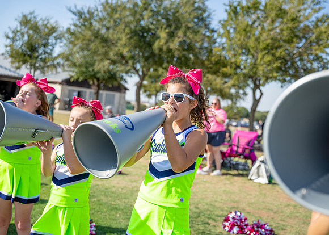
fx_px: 419
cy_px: 118
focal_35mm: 45
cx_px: 164
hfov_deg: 42.9
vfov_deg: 31.3
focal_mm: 42.8
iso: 100
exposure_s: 1/1250
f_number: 2.8
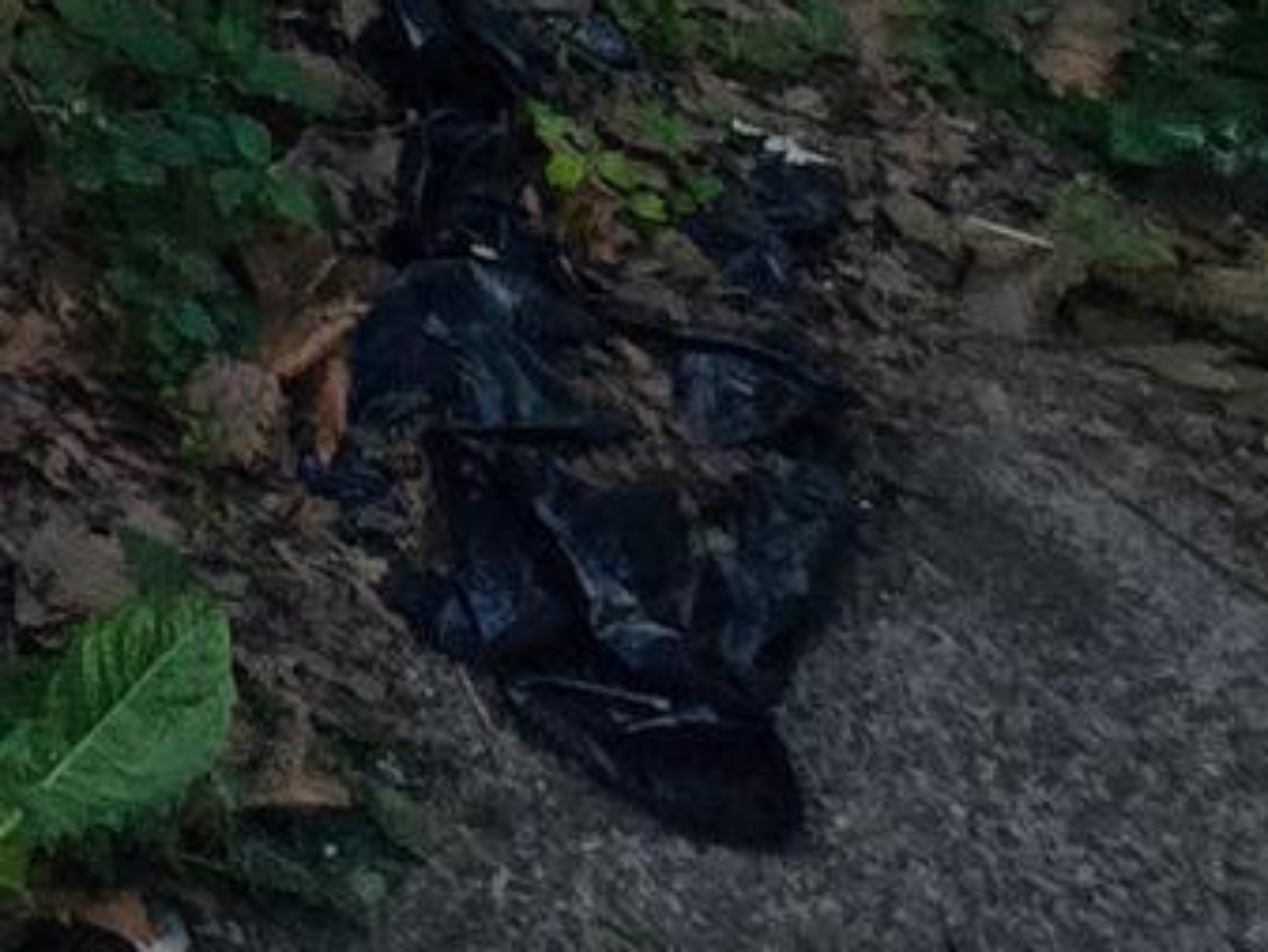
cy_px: -1908
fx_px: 2895
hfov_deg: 16.3
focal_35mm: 79
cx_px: -1505
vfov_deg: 11.3
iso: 50
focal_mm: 2.2
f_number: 2.2
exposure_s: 1/799
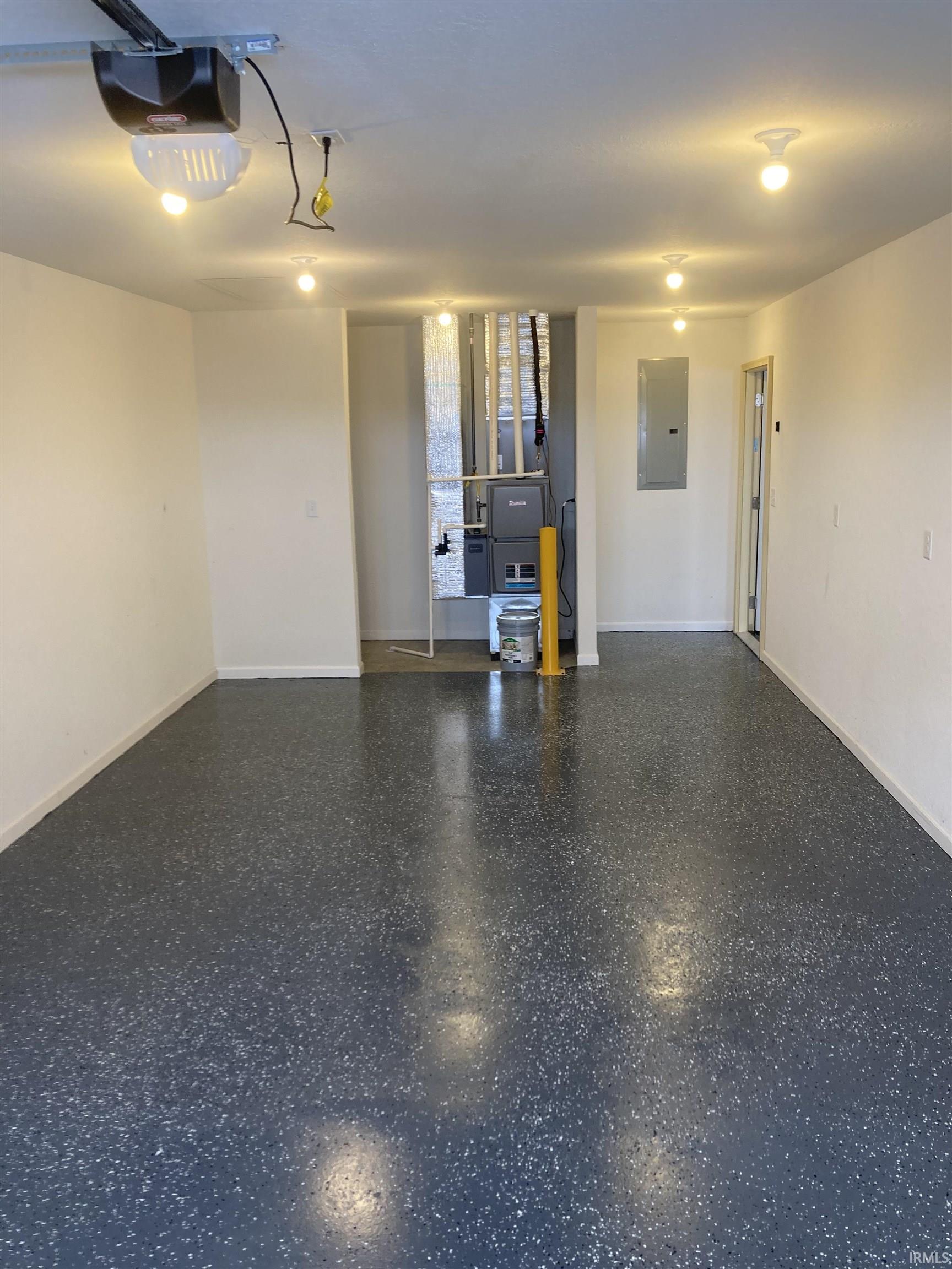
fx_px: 1027
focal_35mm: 28
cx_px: 476
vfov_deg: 63.4
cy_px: 634
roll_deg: +1.7
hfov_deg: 49.7
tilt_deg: -10.2
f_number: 1.8
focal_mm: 3.99
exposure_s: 1/60
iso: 64
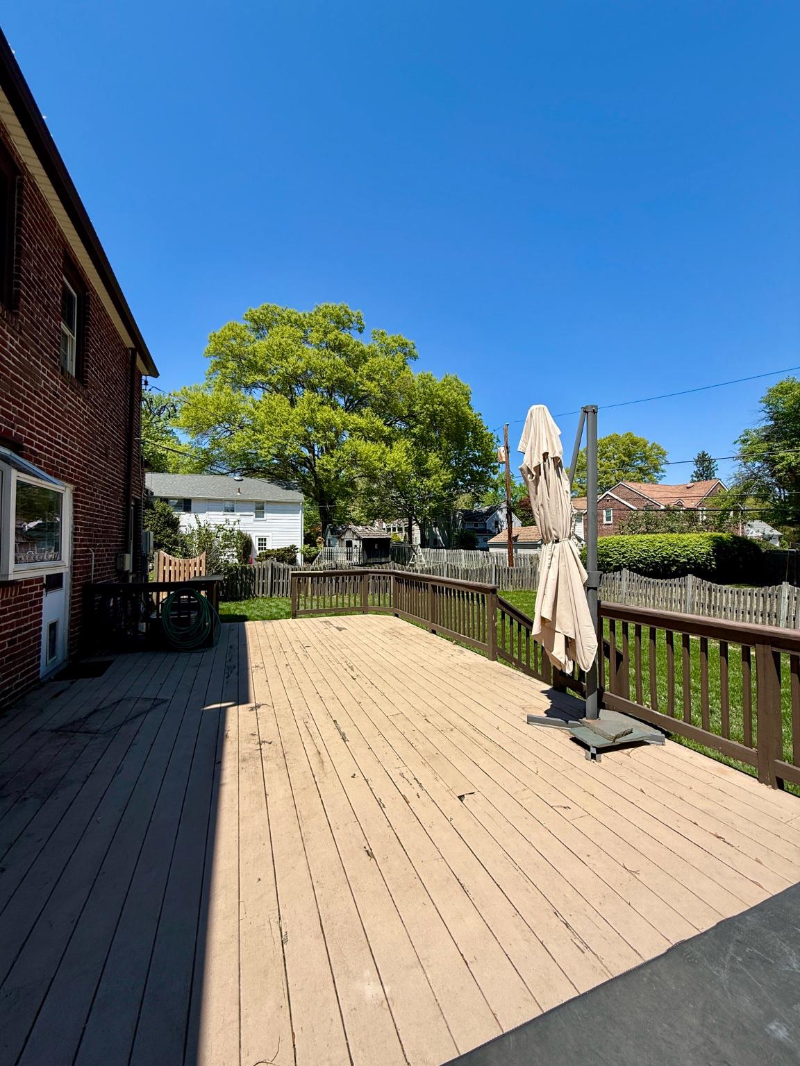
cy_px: 533
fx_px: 431
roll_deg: +0.2
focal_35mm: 14
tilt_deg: +2.4
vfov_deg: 102.1
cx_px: 400
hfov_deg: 85.7
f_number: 2.2
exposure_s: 1/2410
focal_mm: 2.22
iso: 50
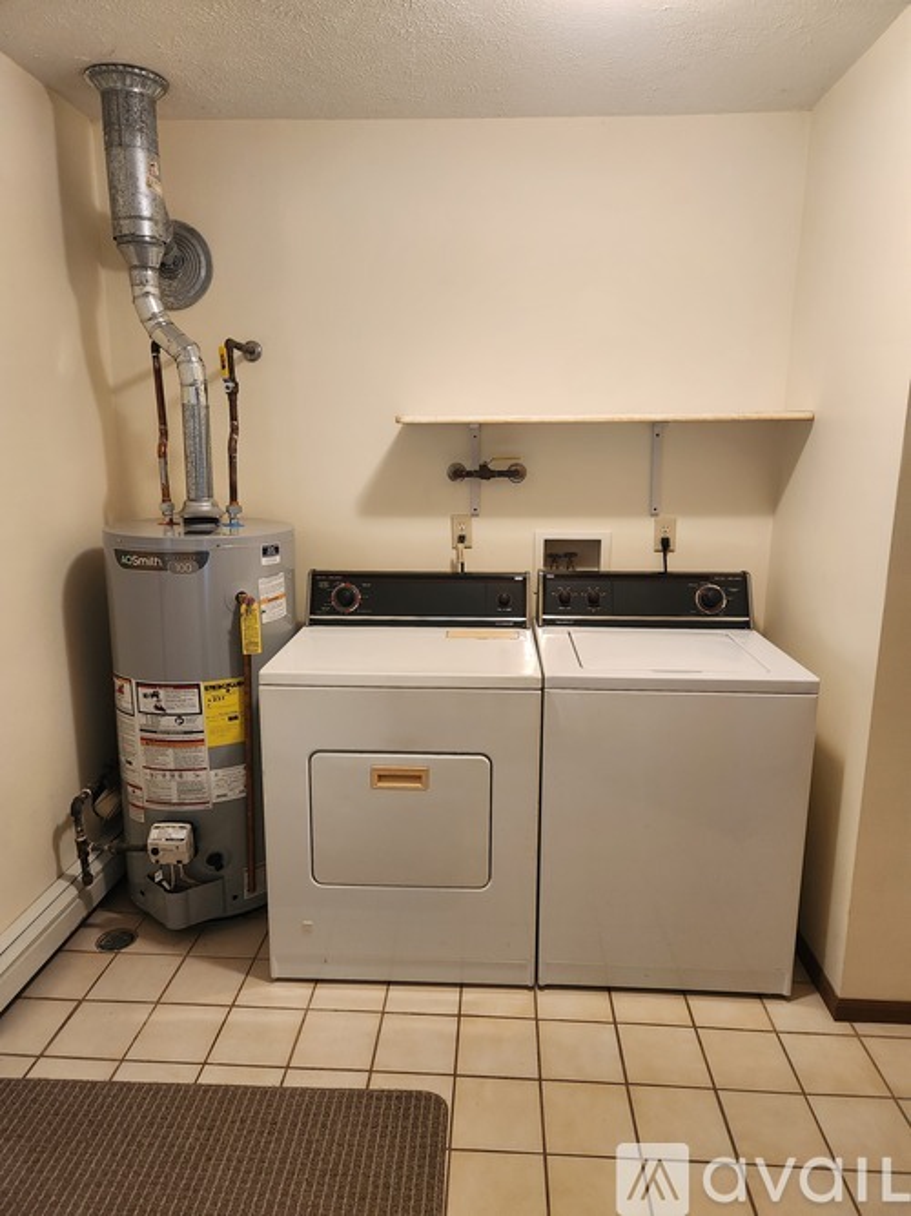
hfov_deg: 58.9
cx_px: 456
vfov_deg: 73.9
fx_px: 807
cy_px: 608
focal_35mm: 23
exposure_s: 1/120
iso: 320
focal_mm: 5.4
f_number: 1.8
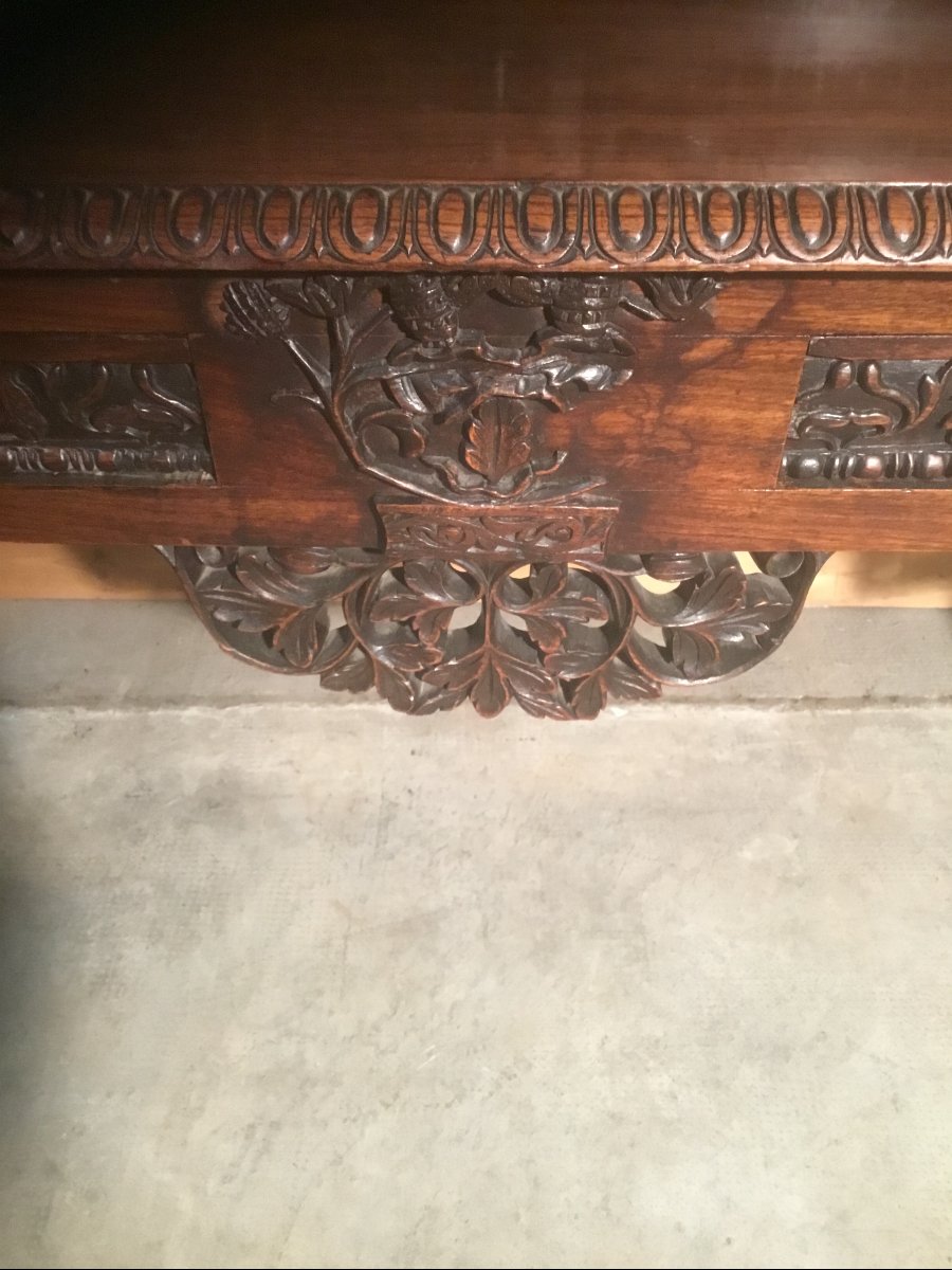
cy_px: 635
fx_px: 1137
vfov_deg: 58.4
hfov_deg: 45.4
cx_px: 476
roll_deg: -0.5
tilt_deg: -40.5
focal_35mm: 31
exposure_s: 1/17
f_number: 2.4
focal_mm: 3.3
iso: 200
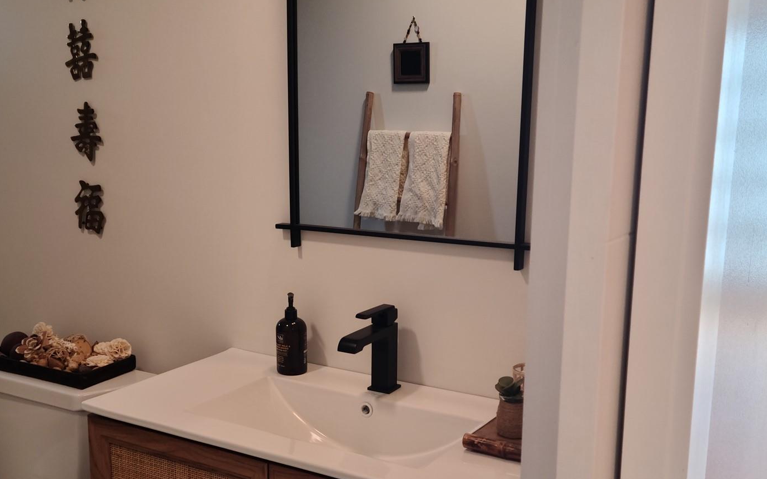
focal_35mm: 44
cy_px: 296
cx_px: 336
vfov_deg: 29.1
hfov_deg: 45.2
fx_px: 920
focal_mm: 5.9
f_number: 2
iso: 100
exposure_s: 1/60
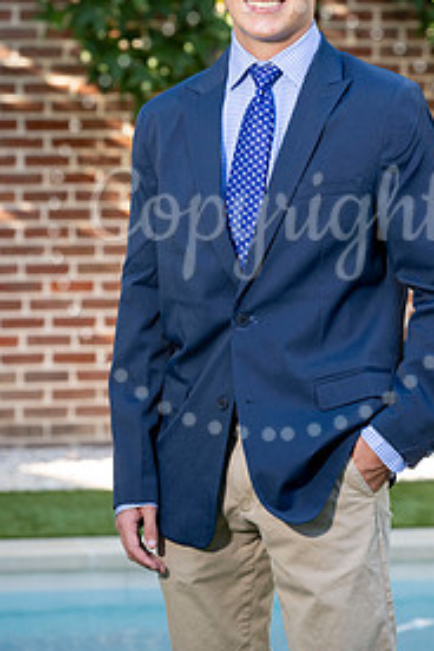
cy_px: 217
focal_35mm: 196
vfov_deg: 10.5
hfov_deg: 7.0
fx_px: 3544
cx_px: 269
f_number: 5.6
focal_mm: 120
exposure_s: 1/200
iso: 400
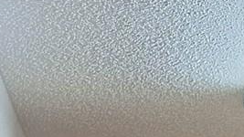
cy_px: 511
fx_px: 970
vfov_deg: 6.7
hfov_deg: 12.3
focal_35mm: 150
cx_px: 526
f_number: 1.8
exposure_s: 1/40
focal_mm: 5.54
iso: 160
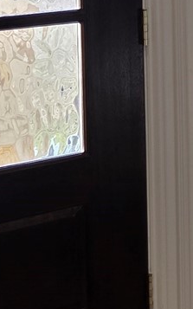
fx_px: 1179
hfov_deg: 6.7
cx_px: 846
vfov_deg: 14.5
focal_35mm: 140
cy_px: -52
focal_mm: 6.3
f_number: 1.7
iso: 16
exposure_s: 1/50
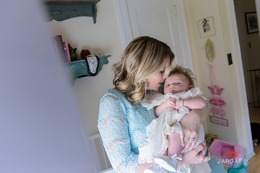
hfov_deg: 60.3
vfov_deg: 42.3
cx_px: 130
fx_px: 224
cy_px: 86
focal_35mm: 31
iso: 1600
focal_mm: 31
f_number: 3.2
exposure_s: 1/160
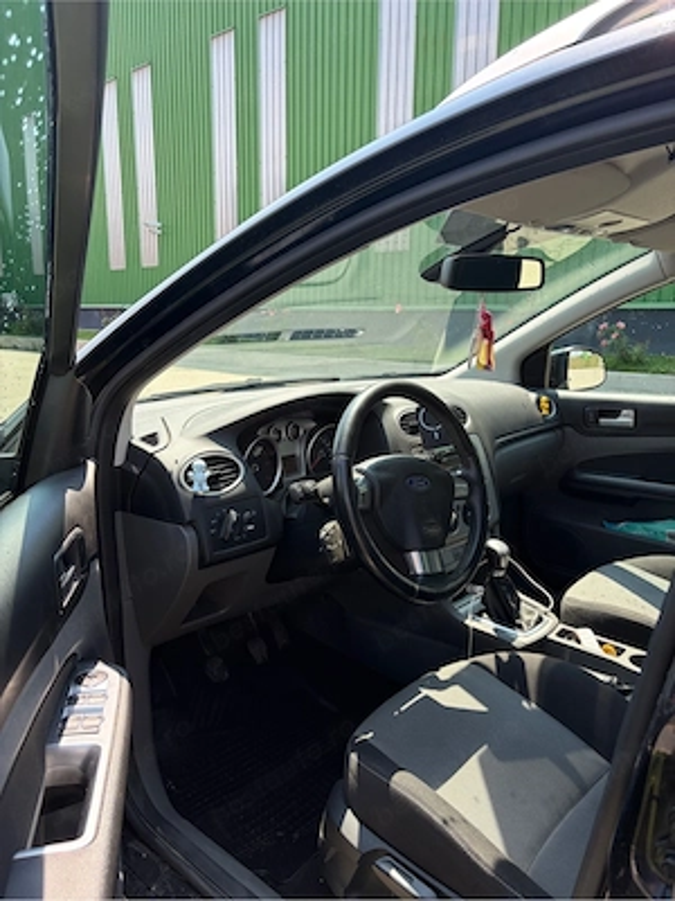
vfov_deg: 67.3
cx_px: 338
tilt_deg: -11.8
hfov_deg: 53.1
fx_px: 676
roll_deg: -0.4
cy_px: 450
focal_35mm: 26
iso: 50
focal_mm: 5.96
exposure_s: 1/687
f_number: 1.6
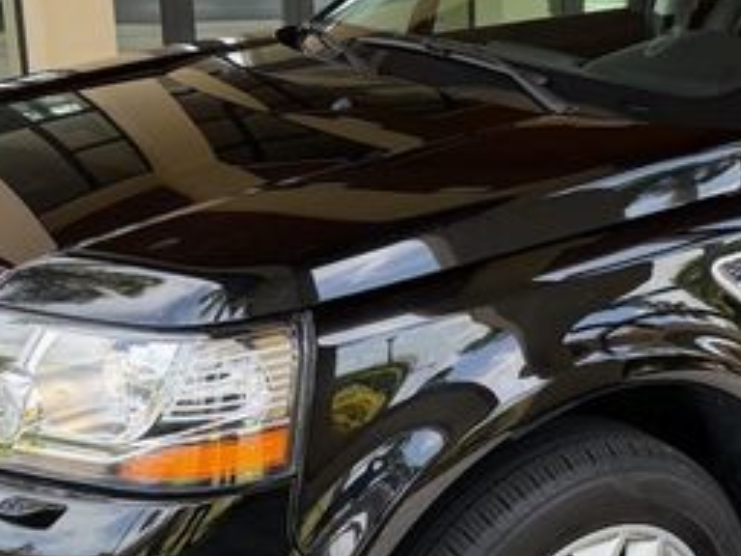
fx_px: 1284
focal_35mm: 60
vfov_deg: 24.4
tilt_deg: -17.3
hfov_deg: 31.1
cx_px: 625
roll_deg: -1.3
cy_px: 269
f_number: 1.78
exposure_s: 1/528
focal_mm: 6.76
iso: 100
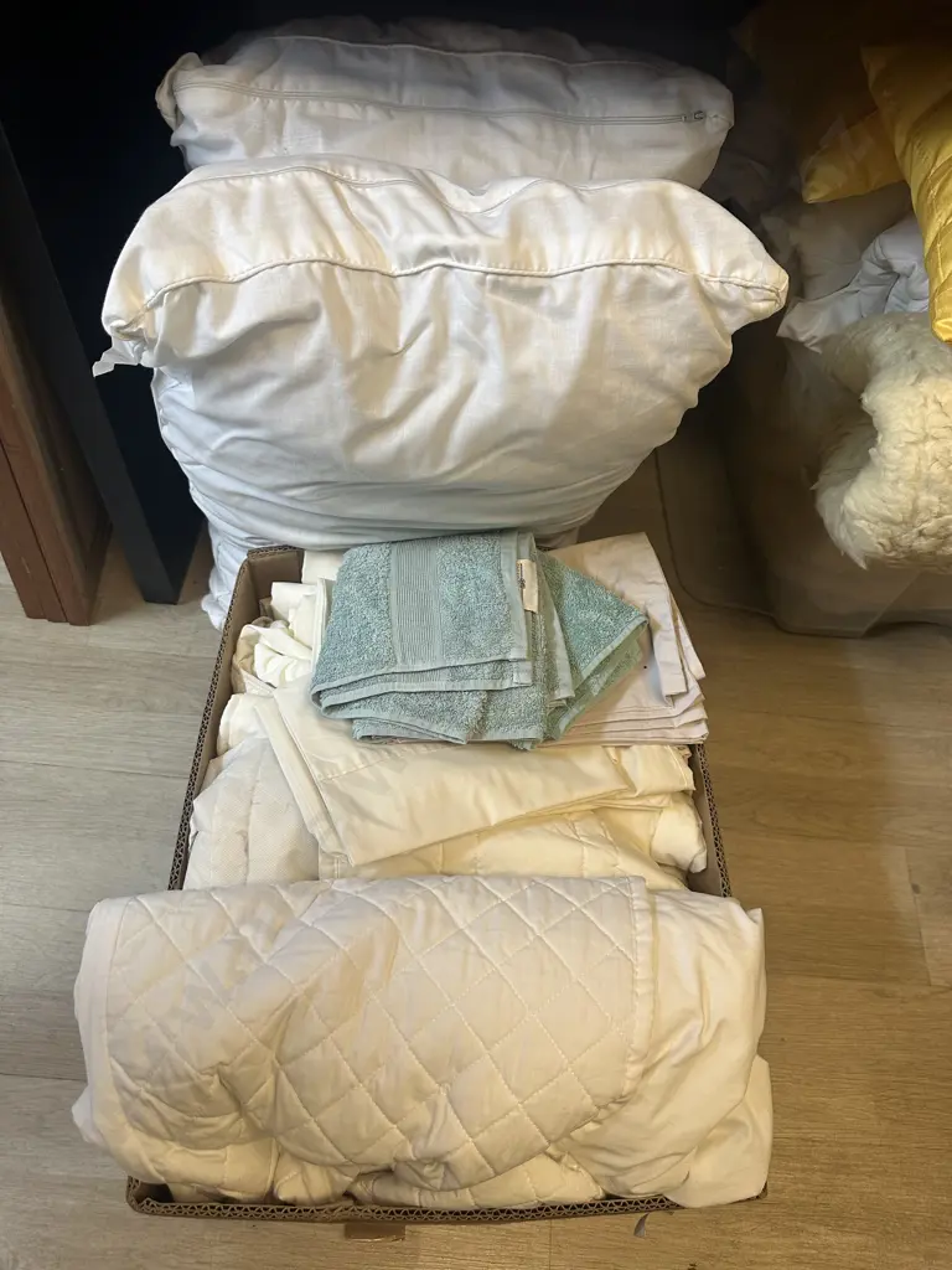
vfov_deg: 71.6
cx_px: 476
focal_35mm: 24
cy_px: 635
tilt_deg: -57.9
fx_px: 880
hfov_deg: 56.8
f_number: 1.78
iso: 200
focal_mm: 6.86
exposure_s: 1/100
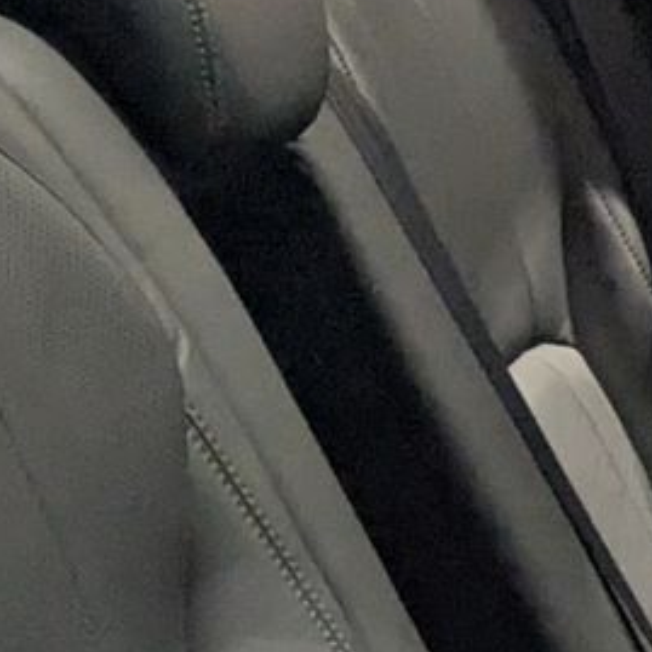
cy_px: 1066
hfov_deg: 11.2
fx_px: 3026
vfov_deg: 11.6
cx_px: 1268
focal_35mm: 142
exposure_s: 1/120
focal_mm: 4.38
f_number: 1.73
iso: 325
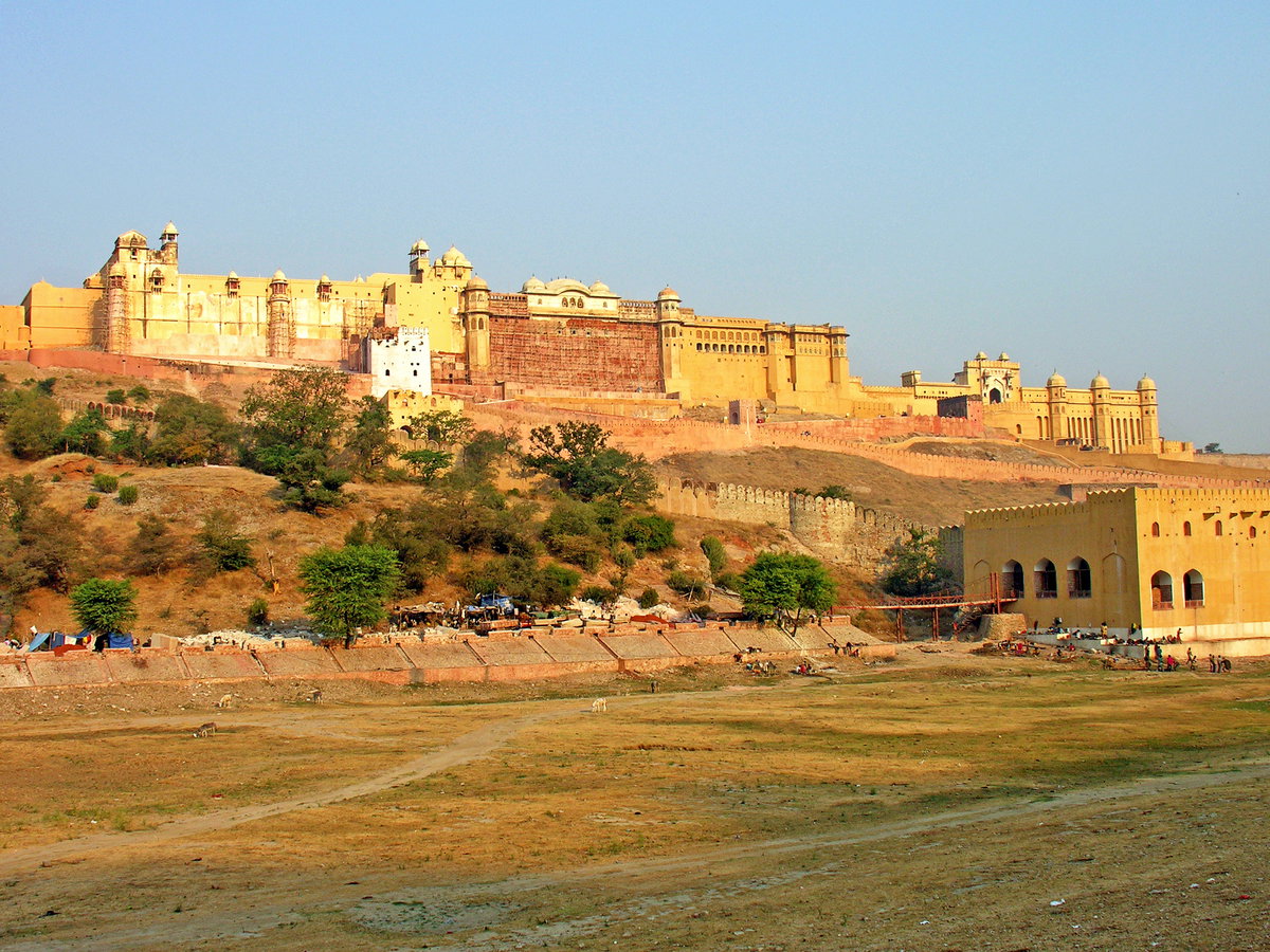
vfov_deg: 38.7
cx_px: 635
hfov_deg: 50.1
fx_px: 1357
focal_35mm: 37
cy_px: 476
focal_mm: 9.5
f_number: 5.6
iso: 50
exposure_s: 1/159
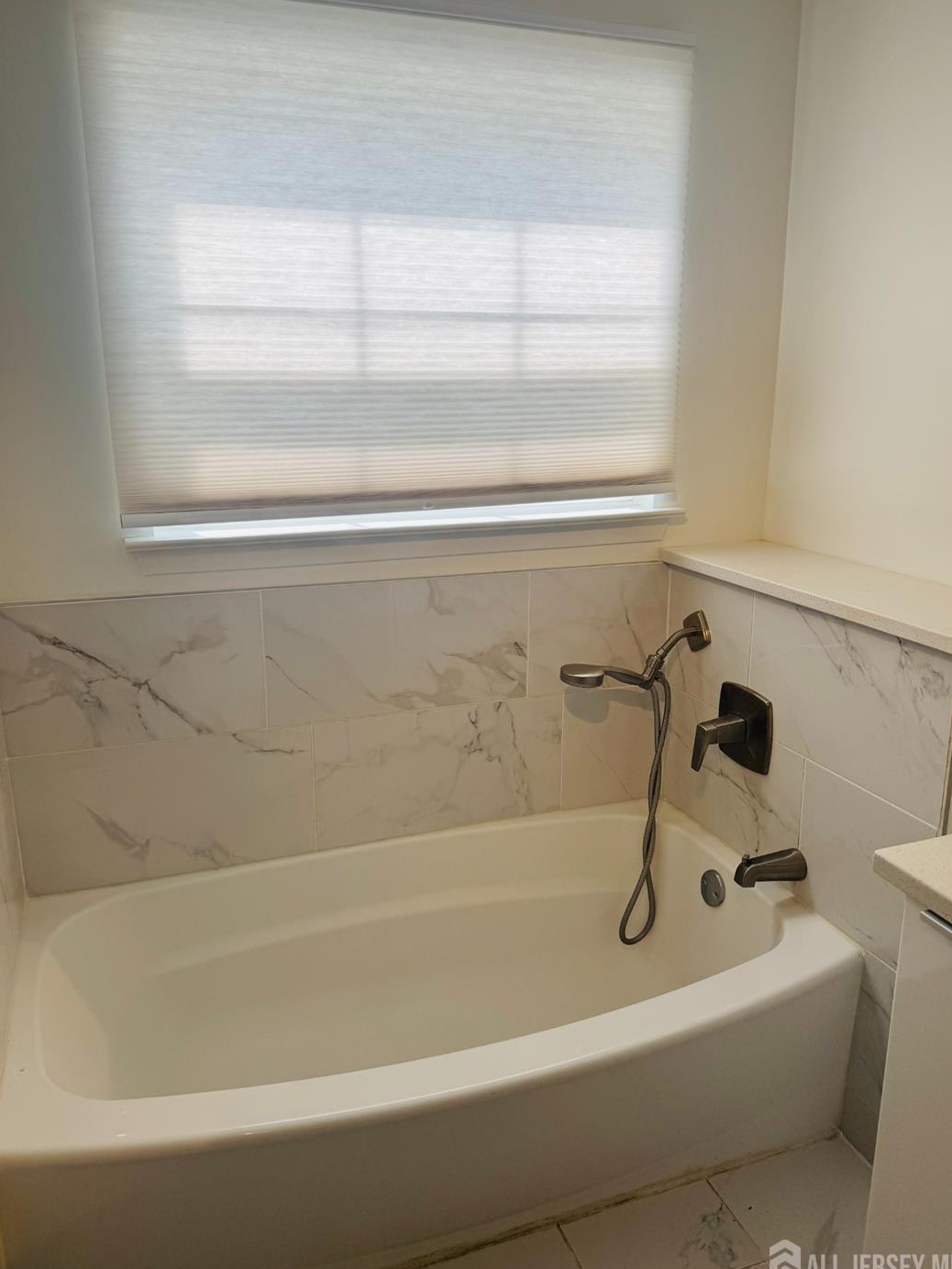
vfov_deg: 67.3
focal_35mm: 26
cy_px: 619
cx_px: 480
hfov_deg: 53.1
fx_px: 953
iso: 80
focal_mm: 6.76
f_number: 1.78
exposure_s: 1/912
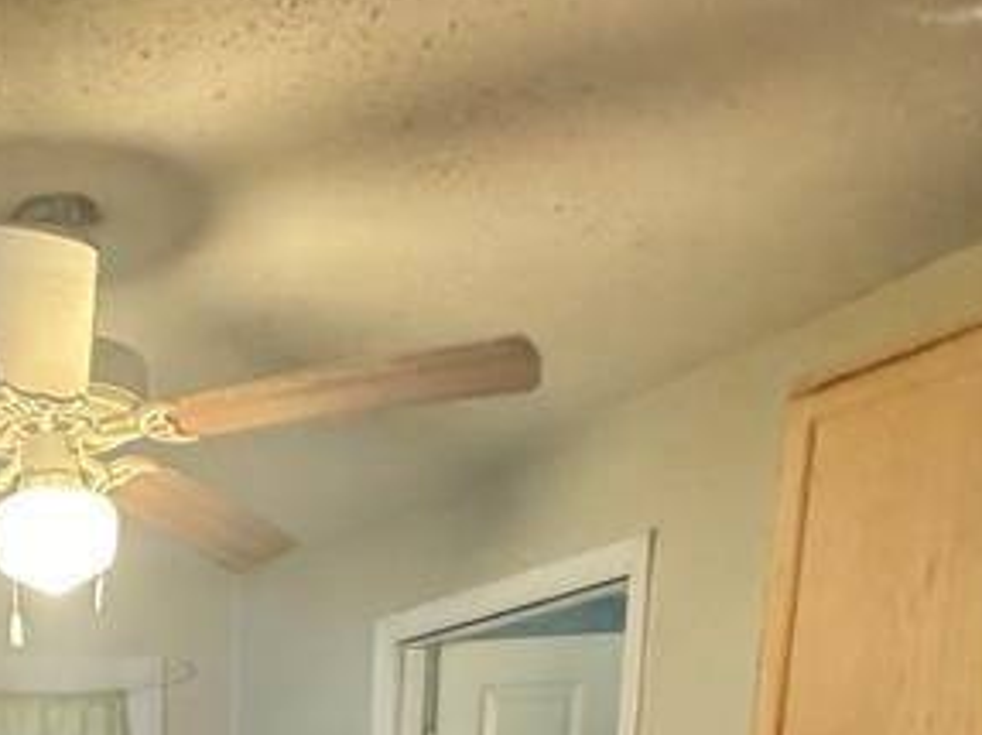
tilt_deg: -13.4
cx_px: 34
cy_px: 1285
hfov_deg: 35.1
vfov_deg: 21.0
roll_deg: +1.6
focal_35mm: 50
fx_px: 1418
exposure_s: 1/60
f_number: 2.2
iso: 1000
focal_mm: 2.22
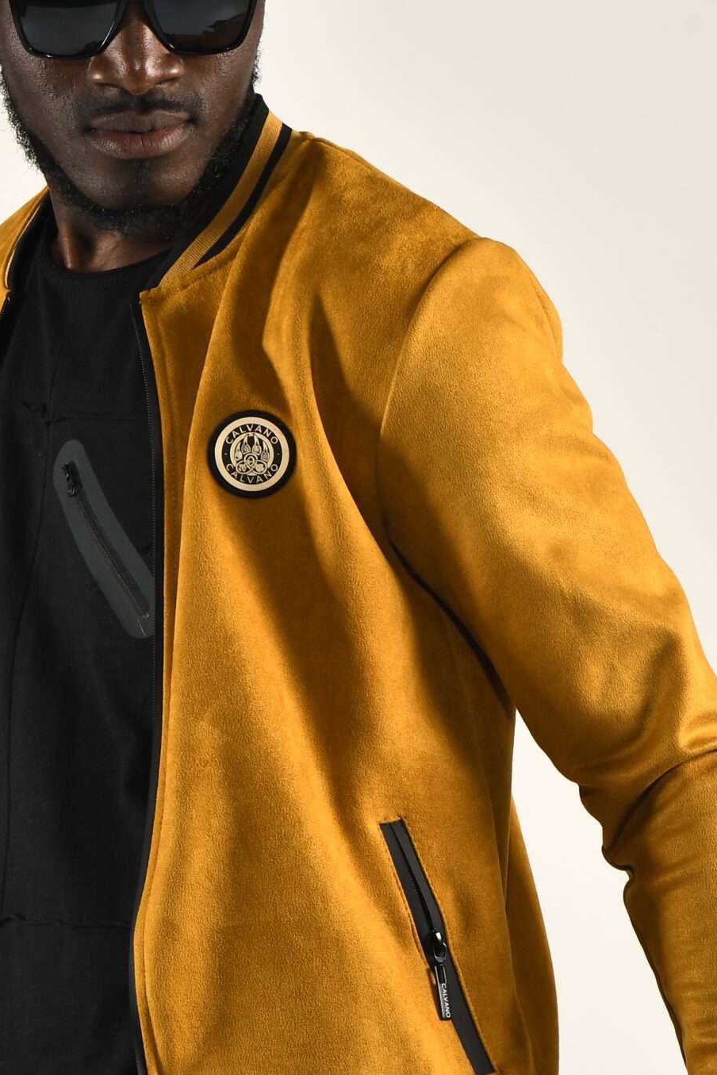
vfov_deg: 15.1
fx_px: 4061
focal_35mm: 136
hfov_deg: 10.1
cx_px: 242
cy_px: 647
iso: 160
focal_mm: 48
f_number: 10
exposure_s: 1/125
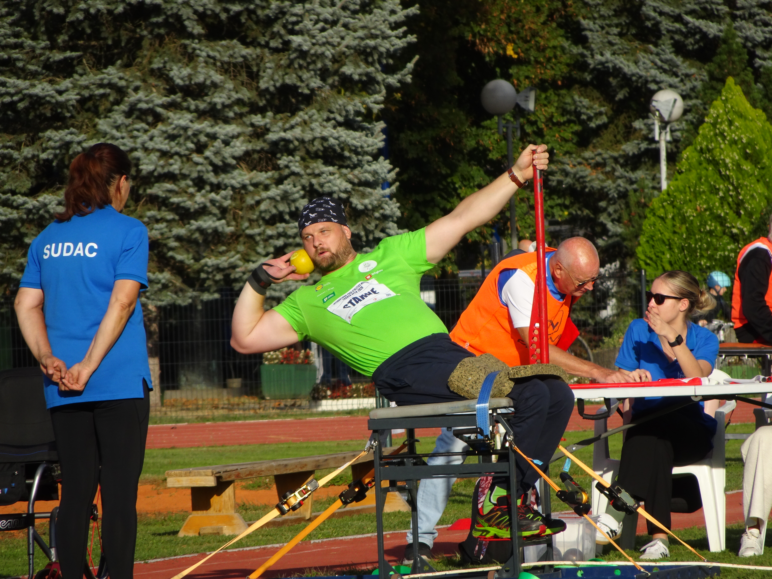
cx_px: 386
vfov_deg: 3.2
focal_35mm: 468
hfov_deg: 4.2
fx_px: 10437
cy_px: 290
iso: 80
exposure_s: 1/400
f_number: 6.3
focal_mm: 80
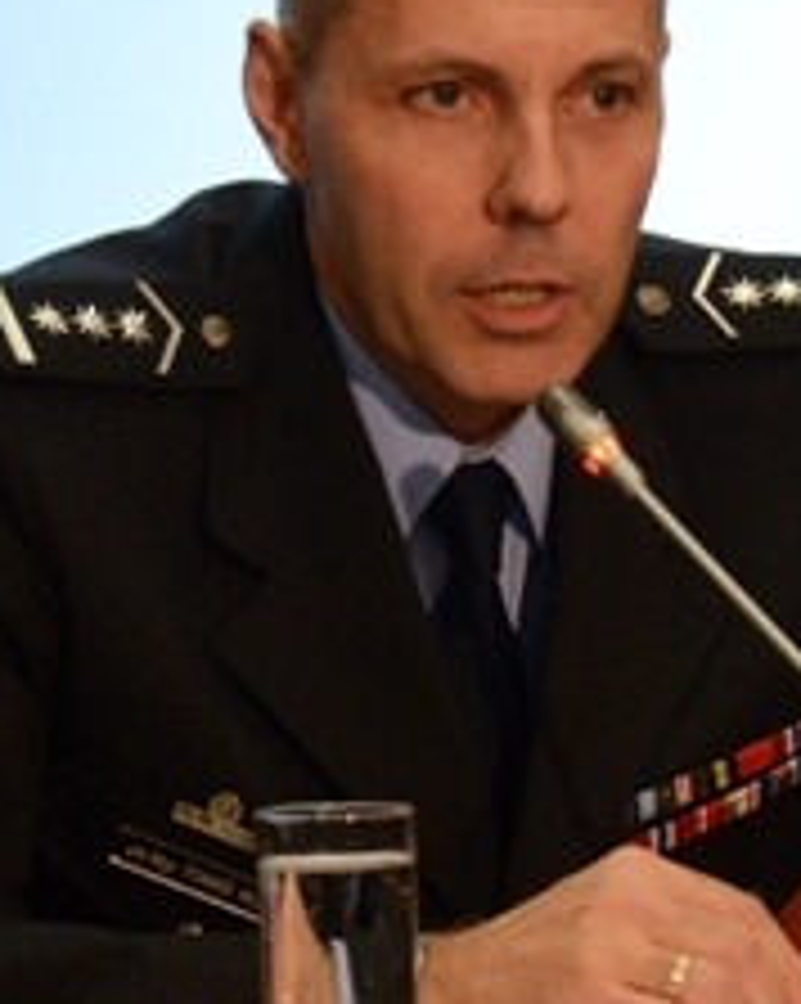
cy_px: 502
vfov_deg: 7.7
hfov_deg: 6.2
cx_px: 598
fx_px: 7448
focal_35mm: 251
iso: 2500
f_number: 5.3
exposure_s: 1/60
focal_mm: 62
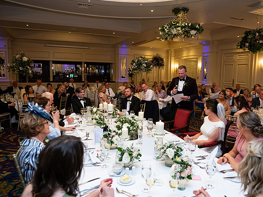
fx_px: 205
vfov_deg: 51.4
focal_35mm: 27
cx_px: 145
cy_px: 99
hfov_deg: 65.2
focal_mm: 24
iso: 800
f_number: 3.5
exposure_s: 1/160
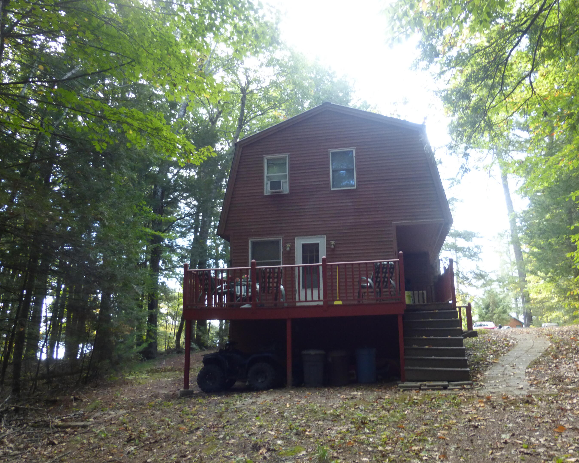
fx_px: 446
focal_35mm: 26
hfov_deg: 66.0
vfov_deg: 54.9
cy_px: 230
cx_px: 308
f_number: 3.3
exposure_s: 1/60
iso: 200
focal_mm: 4.3
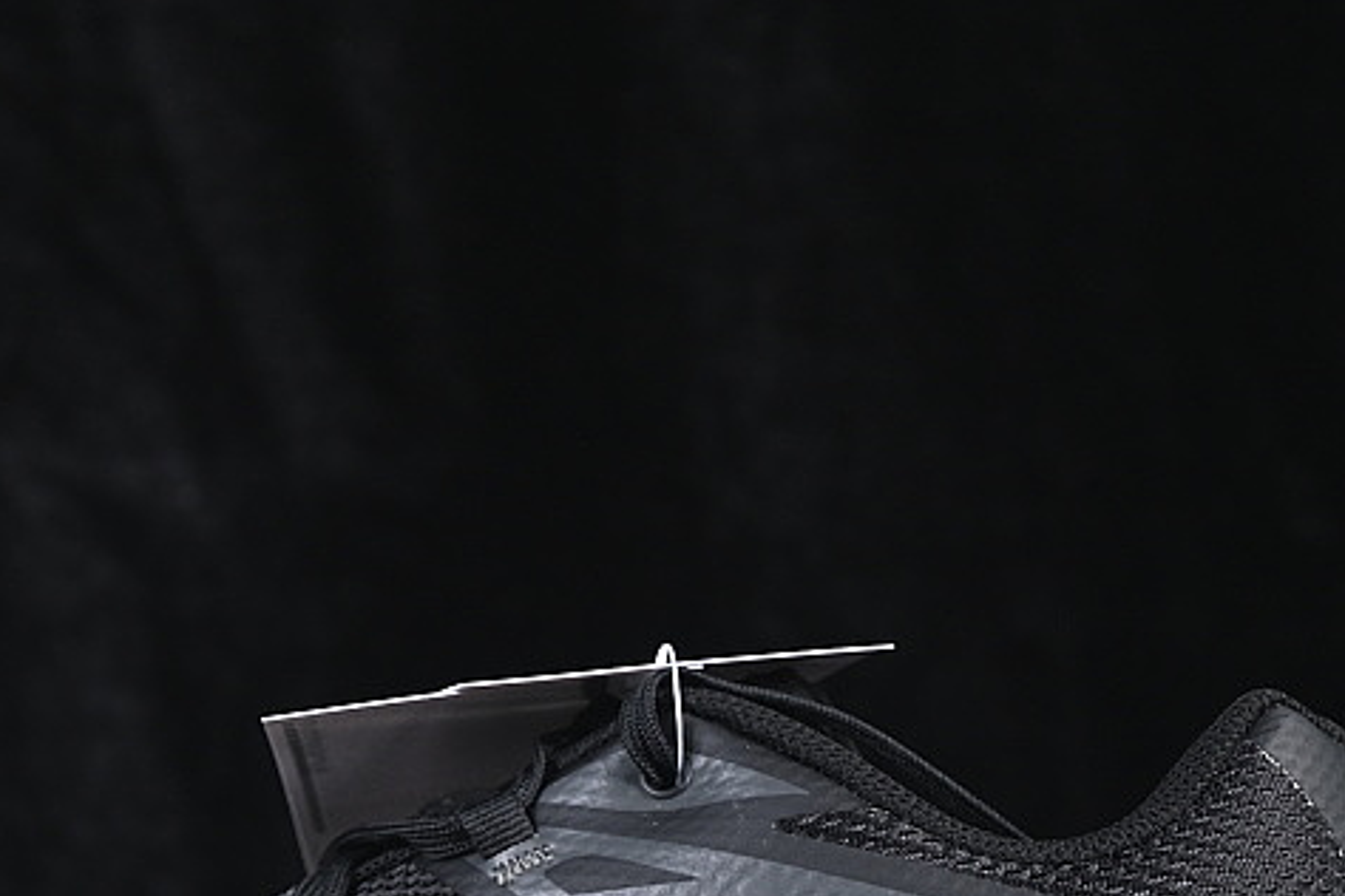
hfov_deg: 12.0
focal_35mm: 171
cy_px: 905
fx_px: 6388
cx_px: 519
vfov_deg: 8.0
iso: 160
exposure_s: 1/60
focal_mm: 50
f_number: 6.3
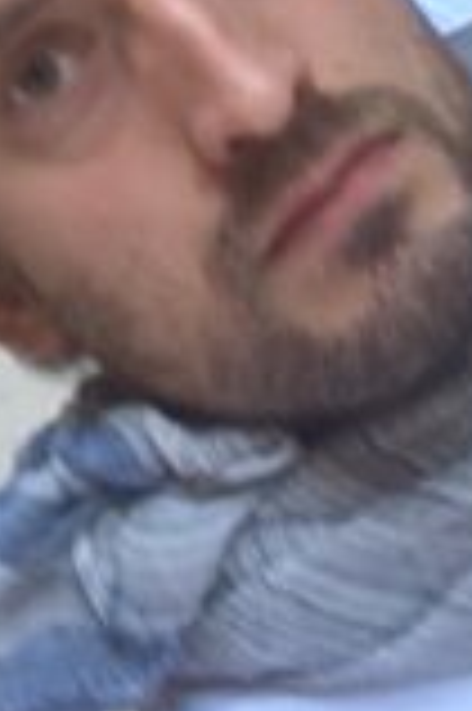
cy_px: -371
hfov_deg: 11.8
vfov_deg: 16.1
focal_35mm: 116
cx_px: 288
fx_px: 2286
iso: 50
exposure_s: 1/30
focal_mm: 2.15
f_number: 2.4
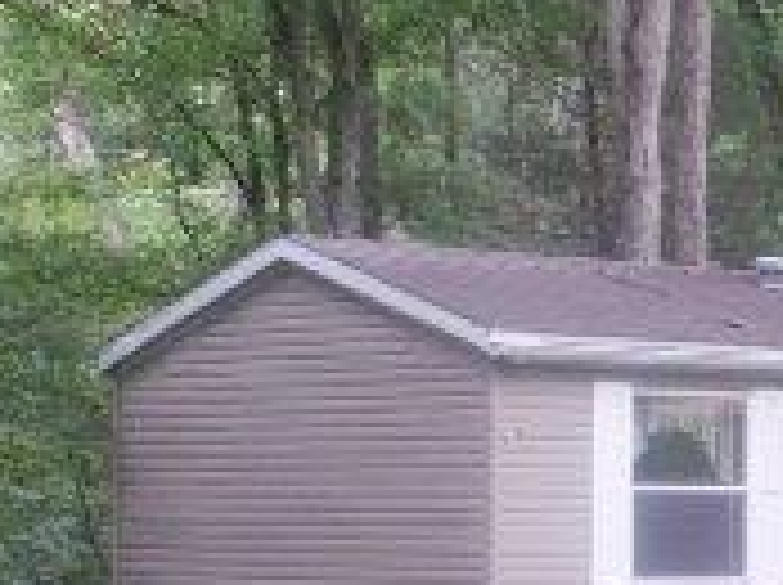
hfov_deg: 14.3
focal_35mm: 129
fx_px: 2914
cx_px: 1188
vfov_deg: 11.4
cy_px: 562
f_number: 2.8
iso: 80
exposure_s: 1/40
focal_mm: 5.86
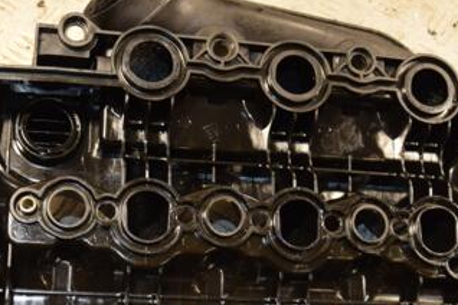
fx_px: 865
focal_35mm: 68
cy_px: 214
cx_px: 197
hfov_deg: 29.6
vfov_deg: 19.9
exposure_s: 1/125
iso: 800
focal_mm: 24
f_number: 5
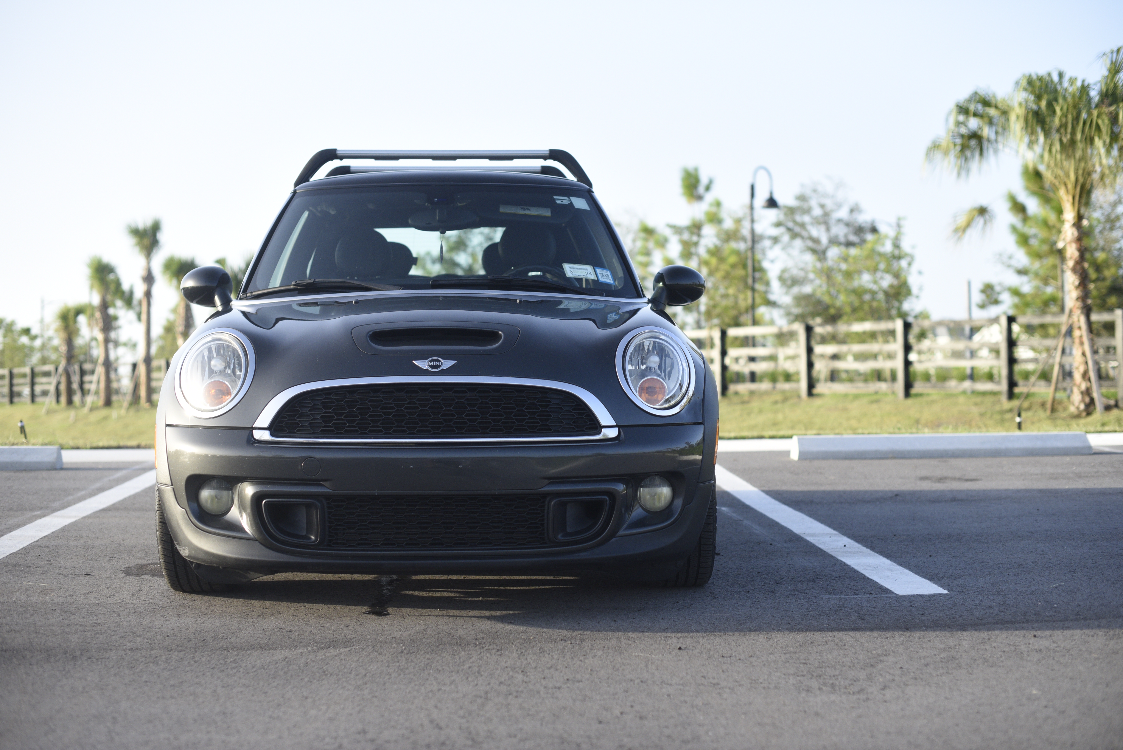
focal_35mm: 50
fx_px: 1560
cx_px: 562
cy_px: 375
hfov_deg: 39.6
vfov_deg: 27.0
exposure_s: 1/4000
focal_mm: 50
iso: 800
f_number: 2.8
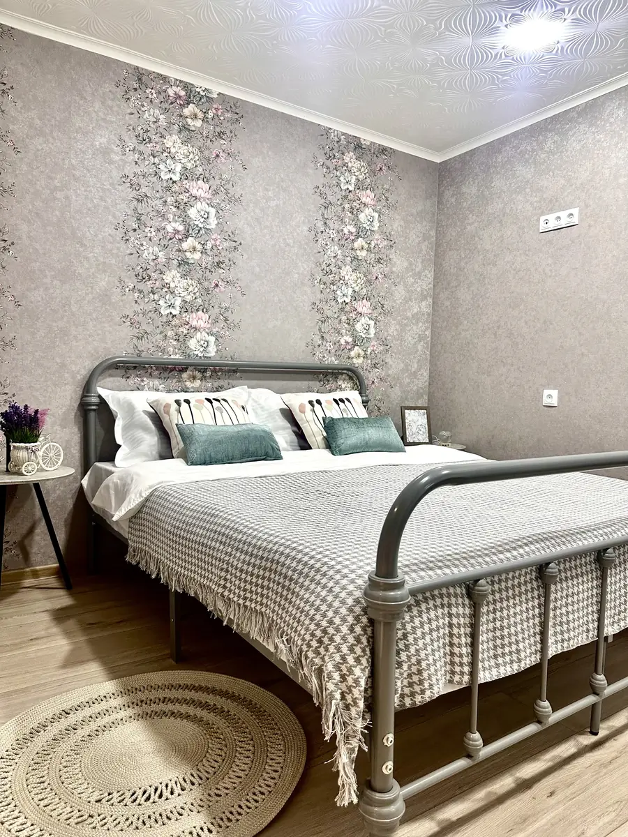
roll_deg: -2.1
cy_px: 418
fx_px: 581
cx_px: 314
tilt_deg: -2.3
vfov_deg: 71.6
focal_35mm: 24
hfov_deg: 56.8
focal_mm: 6.86
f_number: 1.78
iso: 160
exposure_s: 1/100
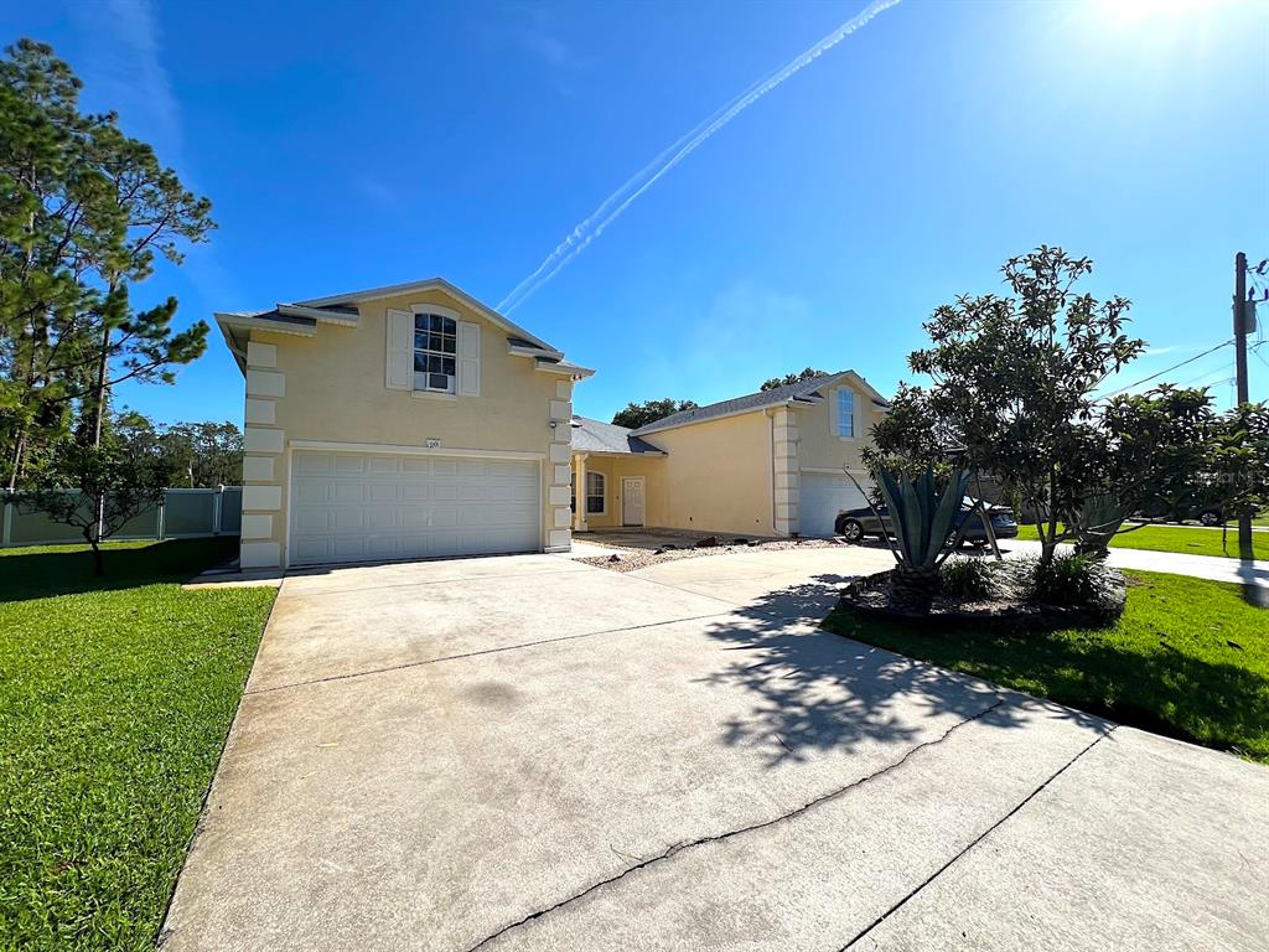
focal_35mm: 13
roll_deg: +0.2
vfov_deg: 89.9
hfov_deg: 106.2
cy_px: 476
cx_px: 634
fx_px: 477
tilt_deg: +3.0
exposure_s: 1/1876
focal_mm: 1.57
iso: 32
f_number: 1.8
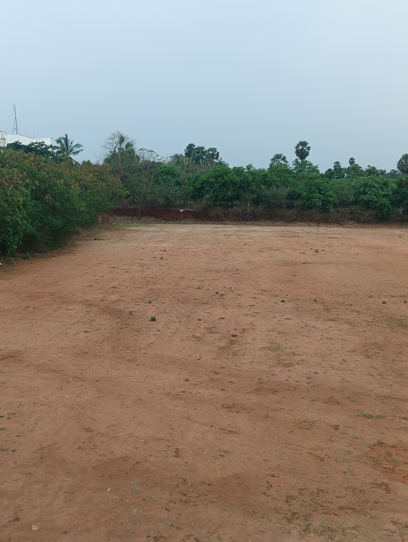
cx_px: 204
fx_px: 564
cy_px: 271
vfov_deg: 51.3
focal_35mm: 36
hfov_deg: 39.7
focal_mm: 4.05
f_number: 1.8
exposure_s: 1/121
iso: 100
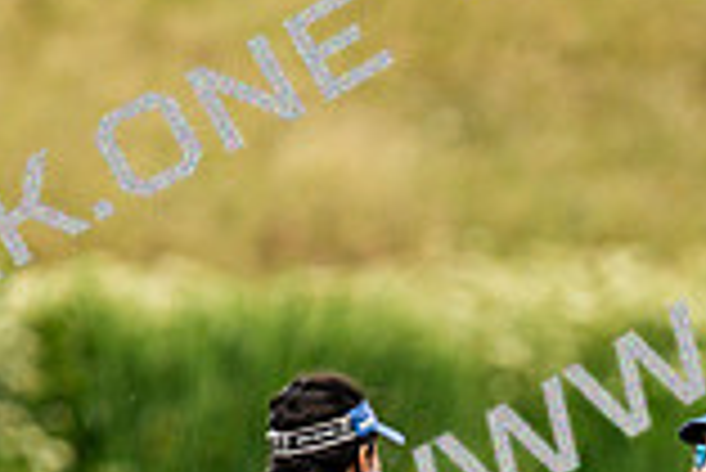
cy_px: 587
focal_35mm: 2132
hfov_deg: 1.0
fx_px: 41849
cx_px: 863
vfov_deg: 0.6
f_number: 6.3
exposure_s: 1/2000
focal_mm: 576
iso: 400
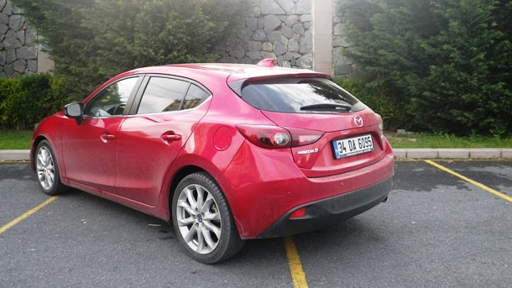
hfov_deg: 61.0
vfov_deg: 36.6
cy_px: 121
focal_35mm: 32
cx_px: 248
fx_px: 434
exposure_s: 1/100
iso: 80
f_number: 3.5
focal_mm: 5
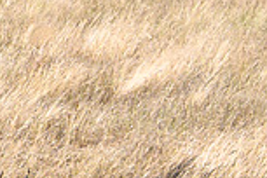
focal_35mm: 588
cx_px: -426
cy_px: -63
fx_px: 4361
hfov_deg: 3.5
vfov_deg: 2.3
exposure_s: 1/250
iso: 200
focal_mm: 50
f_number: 8
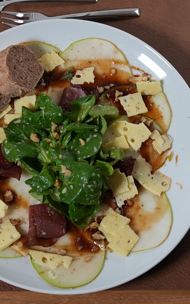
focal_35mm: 123
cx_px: 57
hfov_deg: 10.6
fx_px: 1019
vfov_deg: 17.0
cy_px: 137
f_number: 4
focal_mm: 49
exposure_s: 1/160
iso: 800
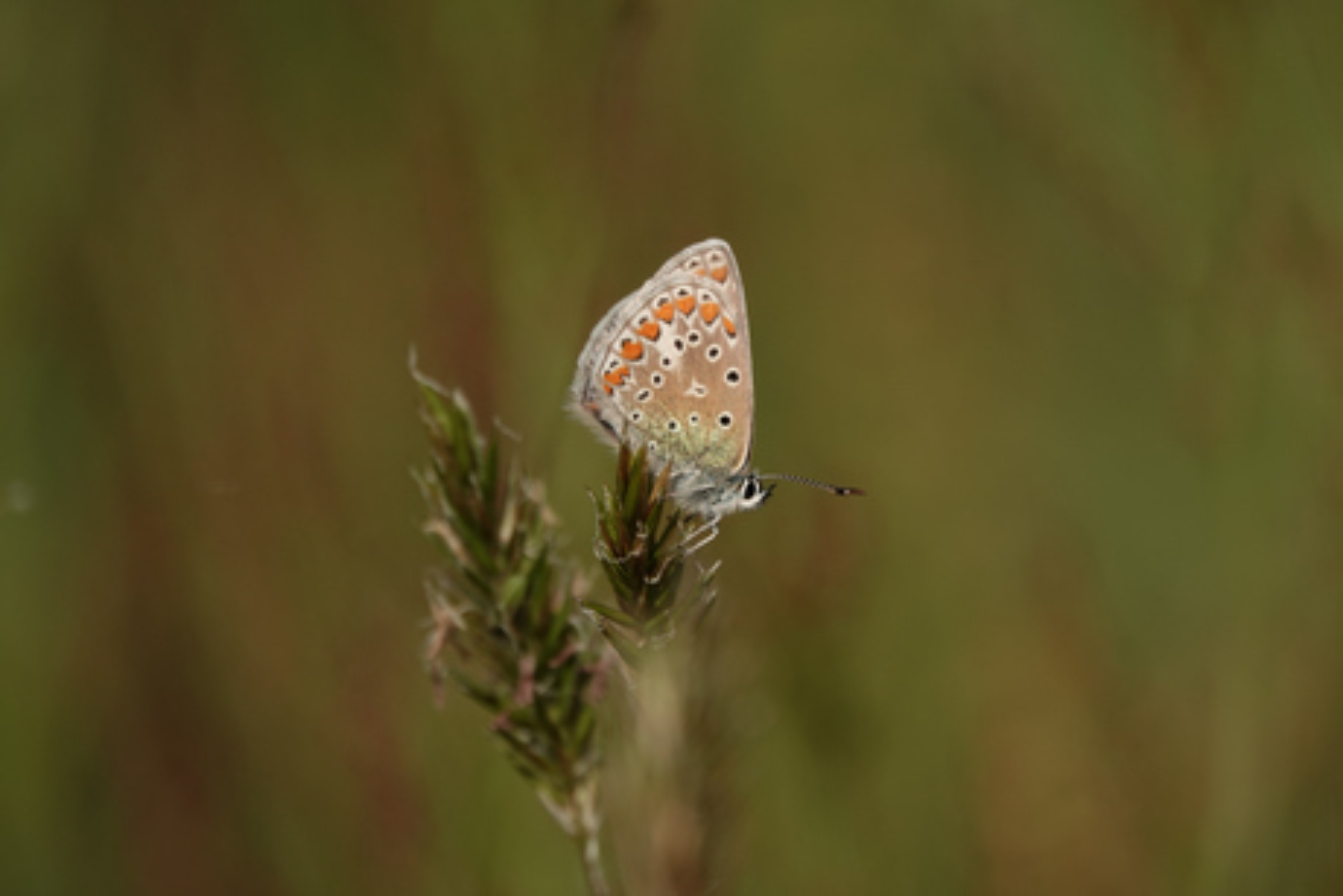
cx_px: 672
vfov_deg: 2.3
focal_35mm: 600
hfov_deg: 3.4
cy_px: 448
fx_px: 22389
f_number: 4
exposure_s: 1/1600
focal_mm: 220
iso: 100
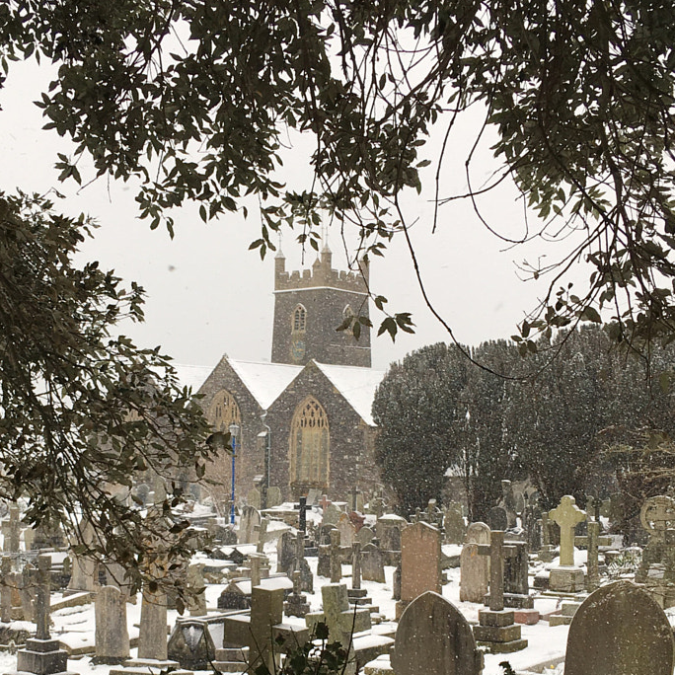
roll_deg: -0.1
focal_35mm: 60
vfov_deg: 28.3
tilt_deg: -2.3
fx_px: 1324
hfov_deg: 28.5
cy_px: 484
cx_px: 267
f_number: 2.2
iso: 25
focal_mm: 4.15
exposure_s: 1/162
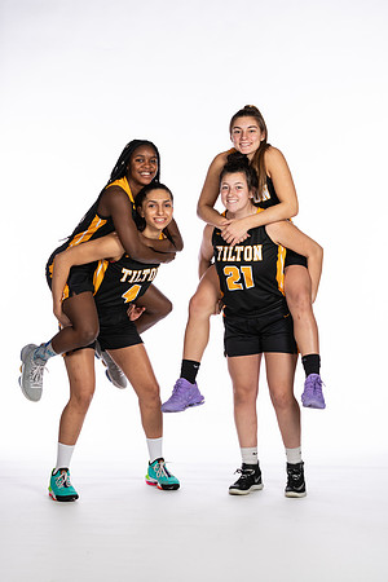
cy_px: 291
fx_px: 1697
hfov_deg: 13.0
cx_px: 194
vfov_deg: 19.5
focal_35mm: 105
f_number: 5.6
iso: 100
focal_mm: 70
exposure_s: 1/100
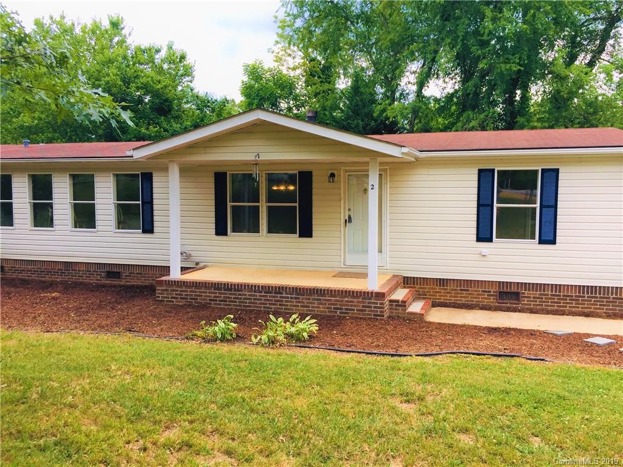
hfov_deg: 61.7
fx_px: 522
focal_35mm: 29
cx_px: 312
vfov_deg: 48.2
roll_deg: -0.2
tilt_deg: -5.1
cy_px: 234
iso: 32
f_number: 2.2
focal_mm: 4.15
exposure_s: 1/557
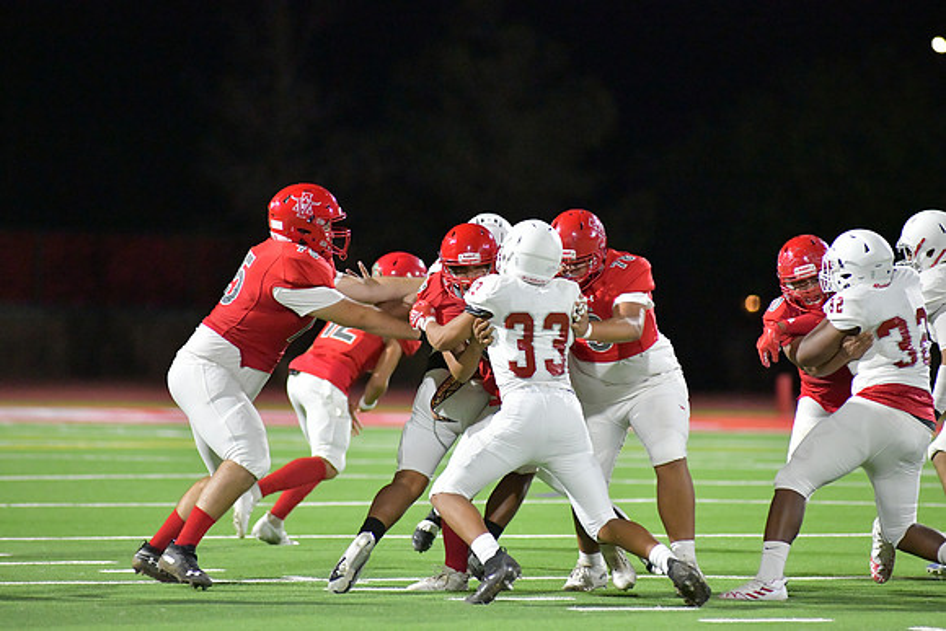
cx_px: 473
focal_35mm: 300
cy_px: 316
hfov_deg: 6.9
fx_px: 7885
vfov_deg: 4.6
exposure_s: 1/1250
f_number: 4
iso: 12800
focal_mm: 300
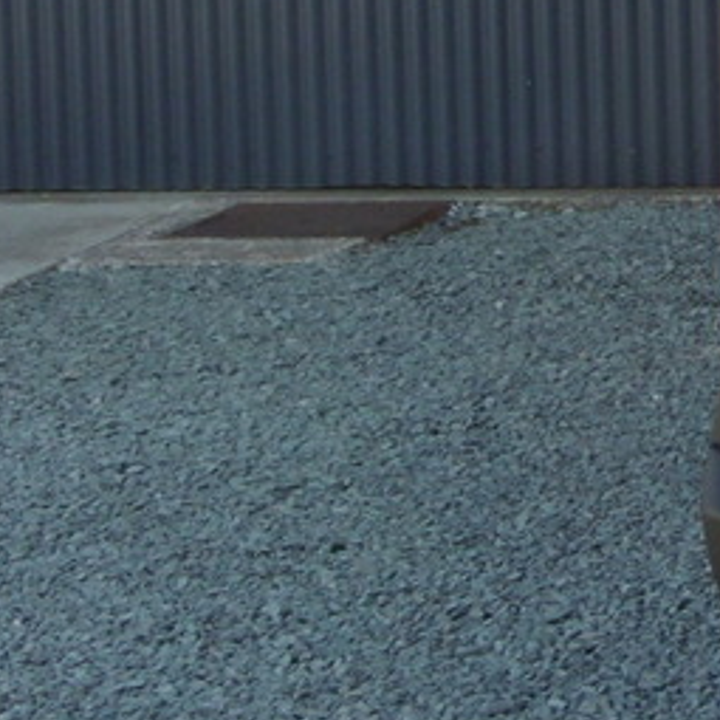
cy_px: -189
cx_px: 1525
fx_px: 3718
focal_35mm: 158
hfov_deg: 10.1
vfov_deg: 10.8
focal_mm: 6.8
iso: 100
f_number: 3.7
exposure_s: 1/160
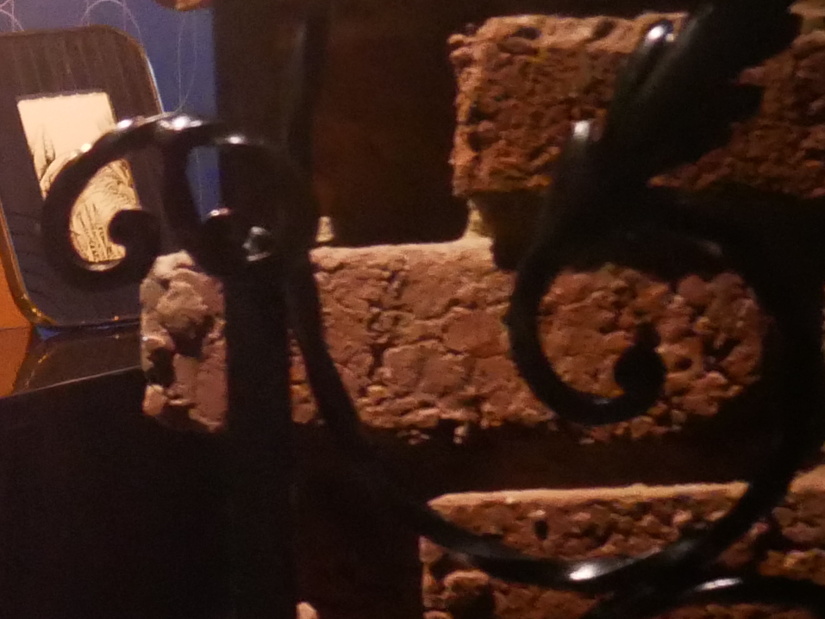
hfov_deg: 9.5
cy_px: 452
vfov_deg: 7.7
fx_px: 4576
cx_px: -920
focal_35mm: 192
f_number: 4.5
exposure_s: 1/13
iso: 3200
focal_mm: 20
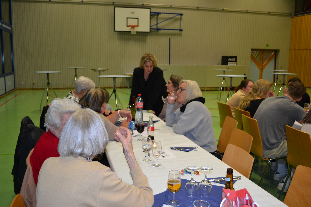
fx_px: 285
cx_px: 156
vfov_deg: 40.0
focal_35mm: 33
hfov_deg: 57.2
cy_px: 104
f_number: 3.8
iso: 800
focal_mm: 22
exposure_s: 1/60
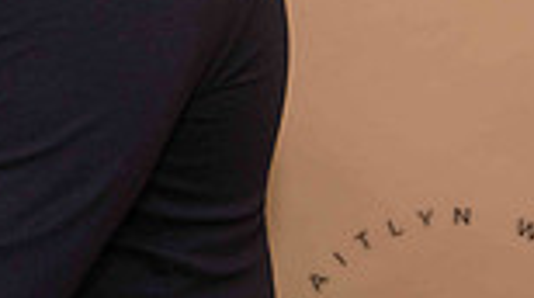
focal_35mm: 174
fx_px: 2460
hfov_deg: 11.9
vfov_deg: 6.9
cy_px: -47
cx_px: -236
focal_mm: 44
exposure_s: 1/200
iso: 400
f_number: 4
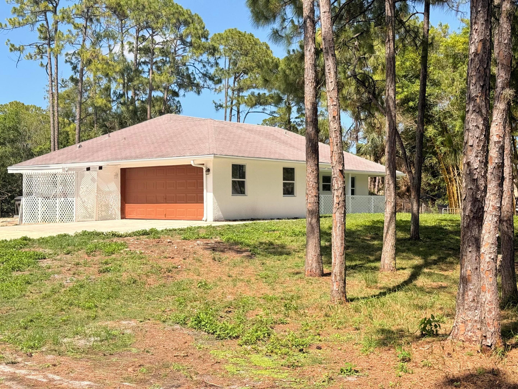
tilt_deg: +1.3
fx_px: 718
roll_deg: +0.3
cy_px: 194
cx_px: 259
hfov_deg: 39.7
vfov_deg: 30.3
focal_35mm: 48
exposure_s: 1/3891
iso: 64
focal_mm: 6.76
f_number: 1.78
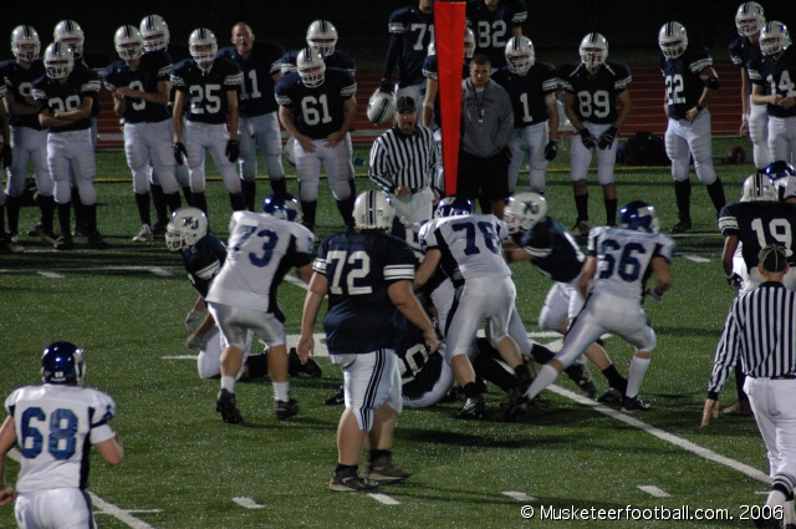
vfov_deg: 3.0
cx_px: 398
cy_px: 264
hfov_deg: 4.6
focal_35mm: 450
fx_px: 9937
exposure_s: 1/100
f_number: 5.6
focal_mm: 300
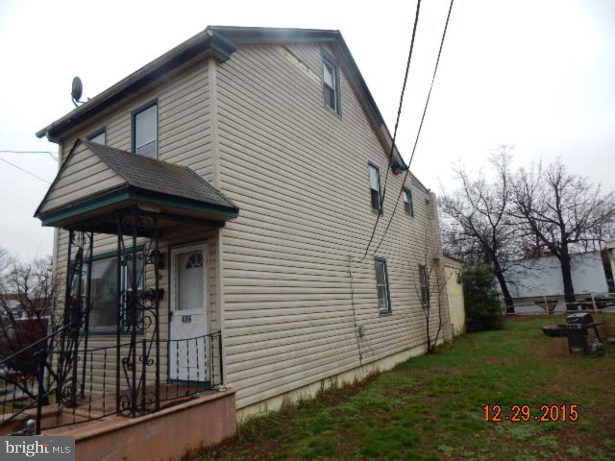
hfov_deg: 76.4
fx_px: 391
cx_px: 308
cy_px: 230
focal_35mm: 22
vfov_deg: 61.1
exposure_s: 1/400
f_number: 3
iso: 125
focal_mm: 4
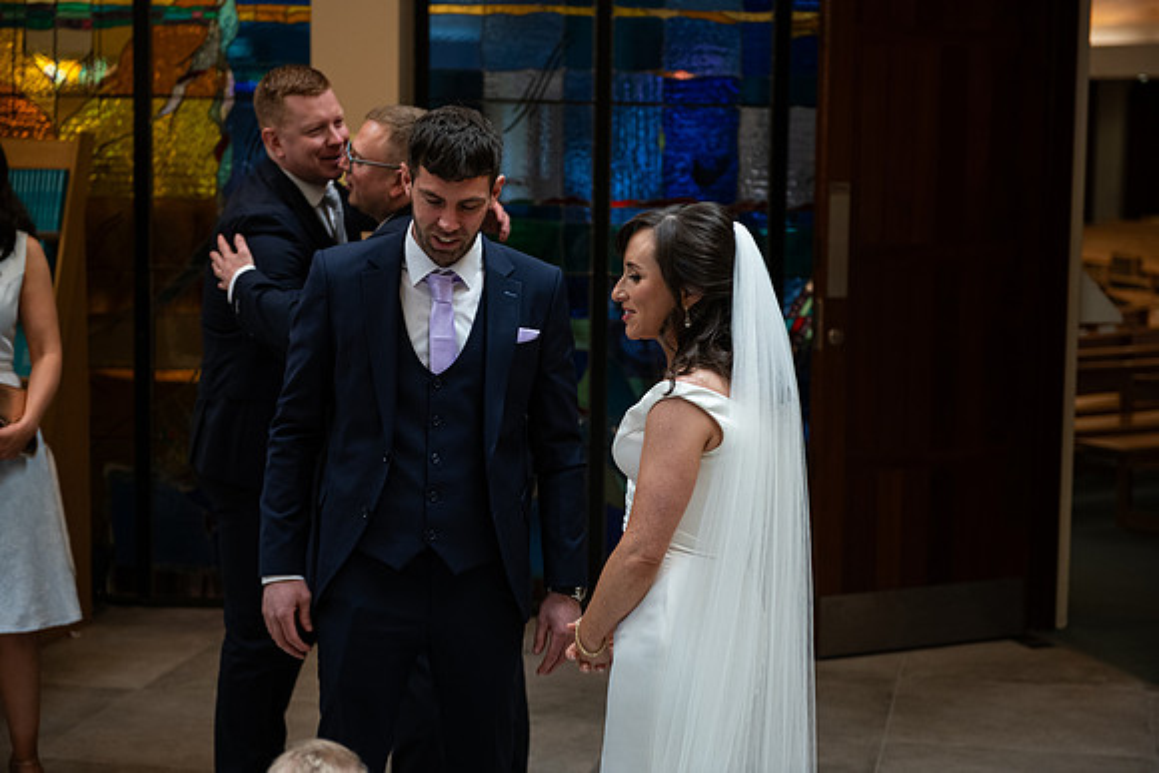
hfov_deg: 28.8
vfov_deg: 19.5
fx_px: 2254
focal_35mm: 70
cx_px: 580
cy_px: 386
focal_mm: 70
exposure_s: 1/160
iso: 800
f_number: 3.5
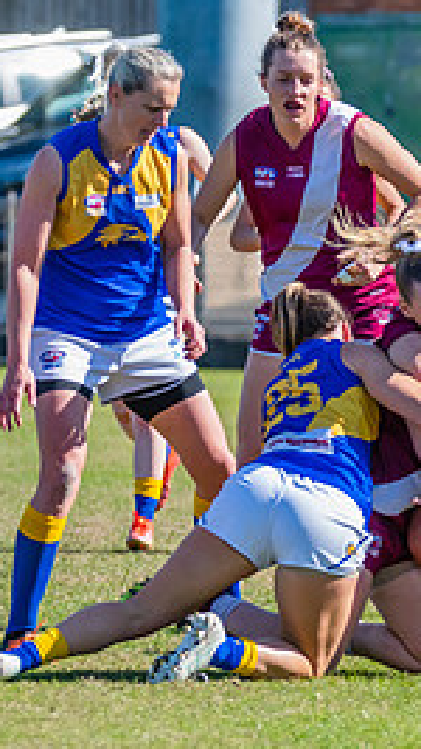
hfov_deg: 1.7
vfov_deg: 3.1
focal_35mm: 703
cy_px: 296
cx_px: 317
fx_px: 13965
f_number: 7.1
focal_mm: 280
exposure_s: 1/1600
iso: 800
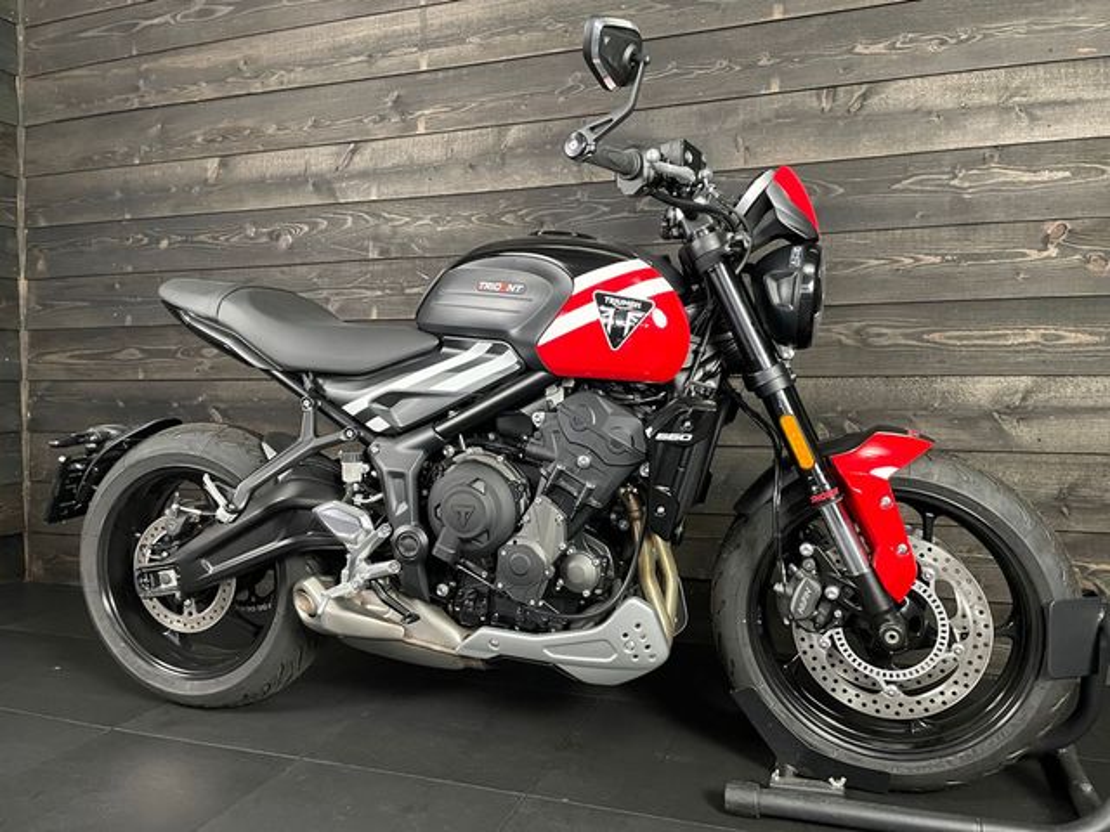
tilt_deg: -2.1
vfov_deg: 53.1
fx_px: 834
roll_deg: +1.0
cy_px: 416
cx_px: 555
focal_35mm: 26
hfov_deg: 67.3
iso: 640
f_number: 1.6
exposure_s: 1/33
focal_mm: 4.2
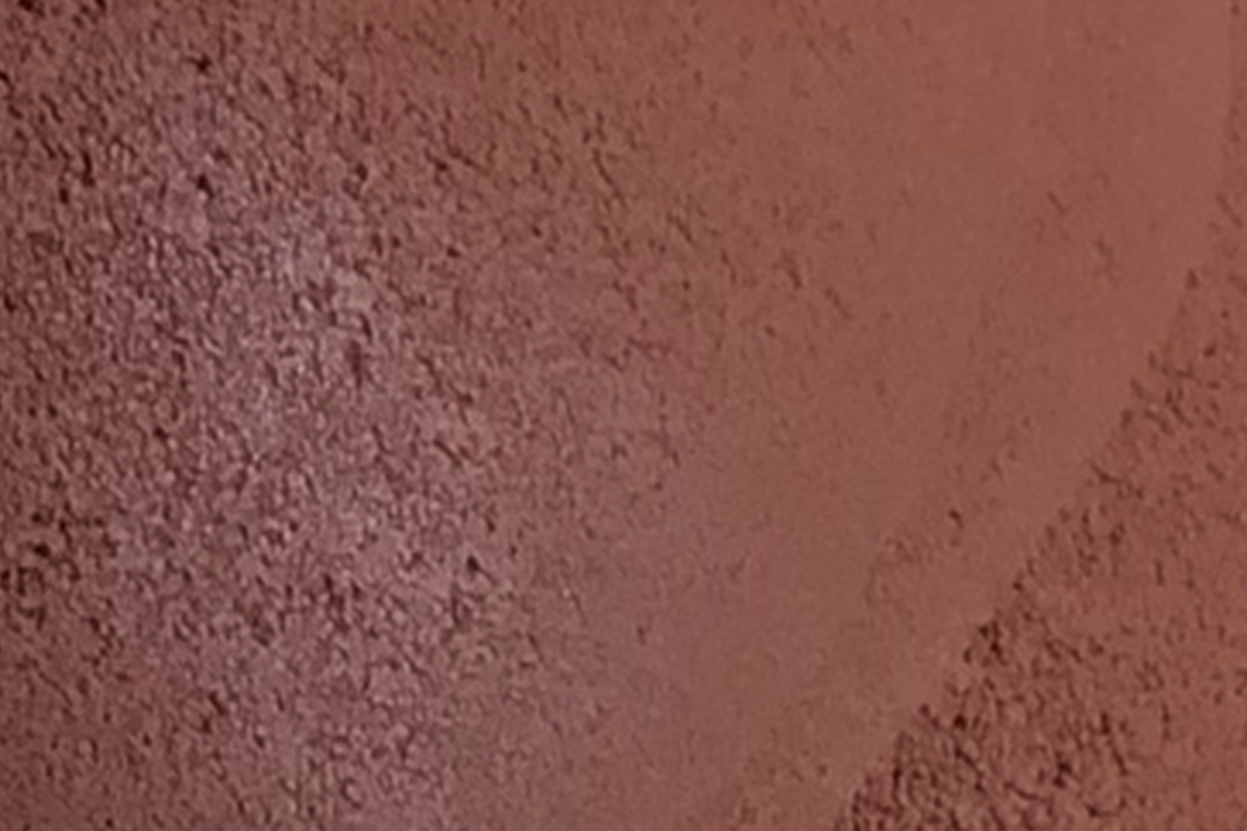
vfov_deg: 3.1
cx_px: 460
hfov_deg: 4.7
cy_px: 1928
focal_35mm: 435
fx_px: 15067
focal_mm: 6.6
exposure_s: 1/33
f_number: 2.8
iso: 64
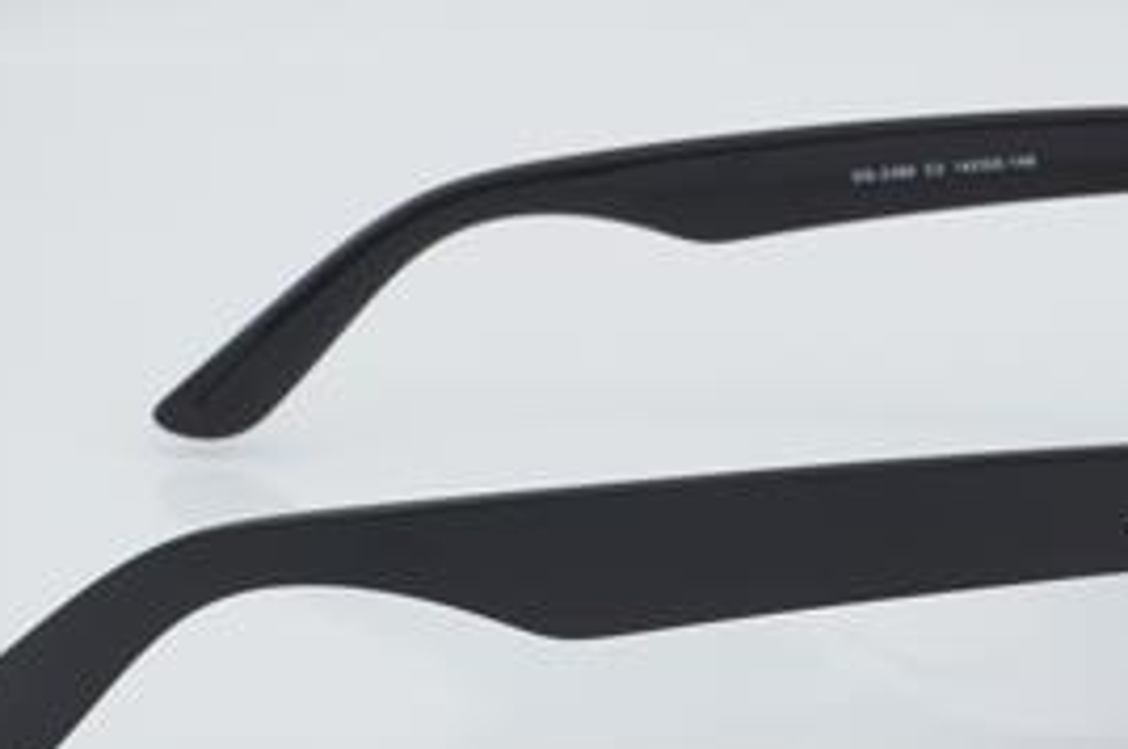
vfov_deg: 12.2
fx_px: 3505
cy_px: 488
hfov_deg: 18.3
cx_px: 682
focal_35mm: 112
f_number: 32
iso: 100
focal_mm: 50
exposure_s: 1/4
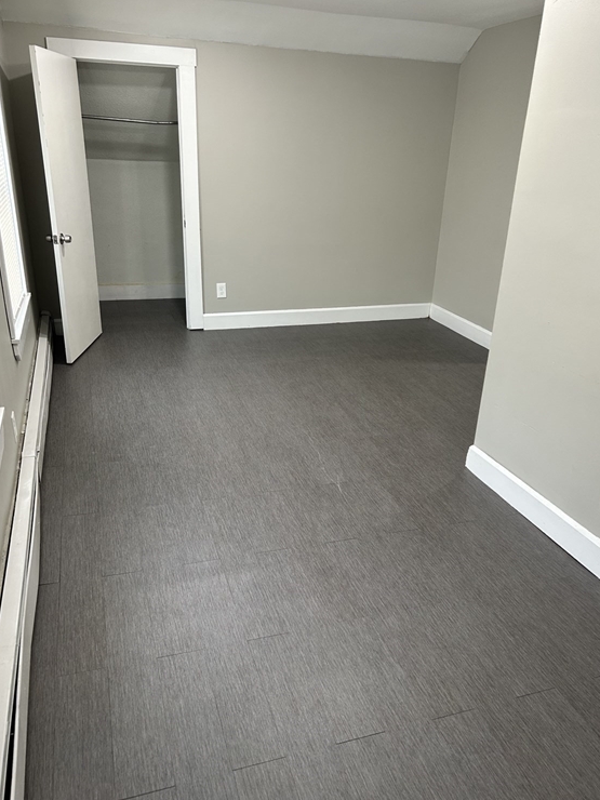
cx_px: 305
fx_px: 624
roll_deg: -2.0
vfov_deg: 65.3
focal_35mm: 27
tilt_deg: -21.9
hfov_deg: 51.4
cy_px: 394
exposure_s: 1/60
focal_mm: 5.7
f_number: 1.5
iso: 125
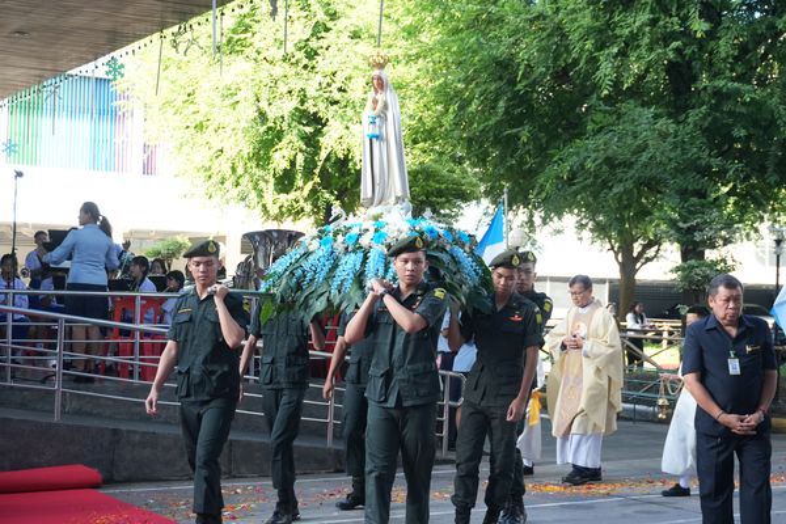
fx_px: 1244
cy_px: 262
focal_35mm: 57
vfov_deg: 23.8
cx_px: 393
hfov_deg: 35.1
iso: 1600
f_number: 5.6
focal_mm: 38
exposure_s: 1/400
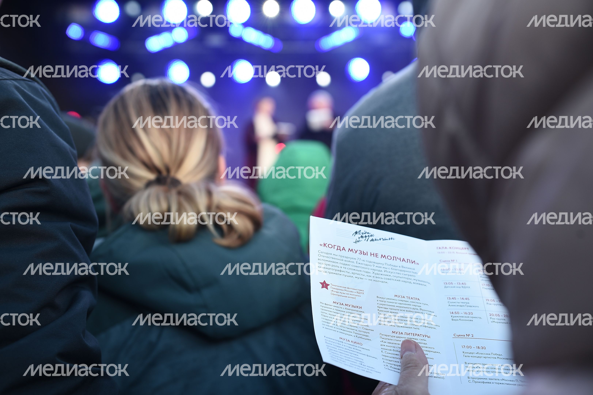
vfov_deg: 30.5
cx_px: 296
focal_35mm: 44
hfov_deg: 44.5
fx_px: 724
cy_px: 198
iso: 320
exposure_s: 1/320
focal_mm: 44
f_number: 5
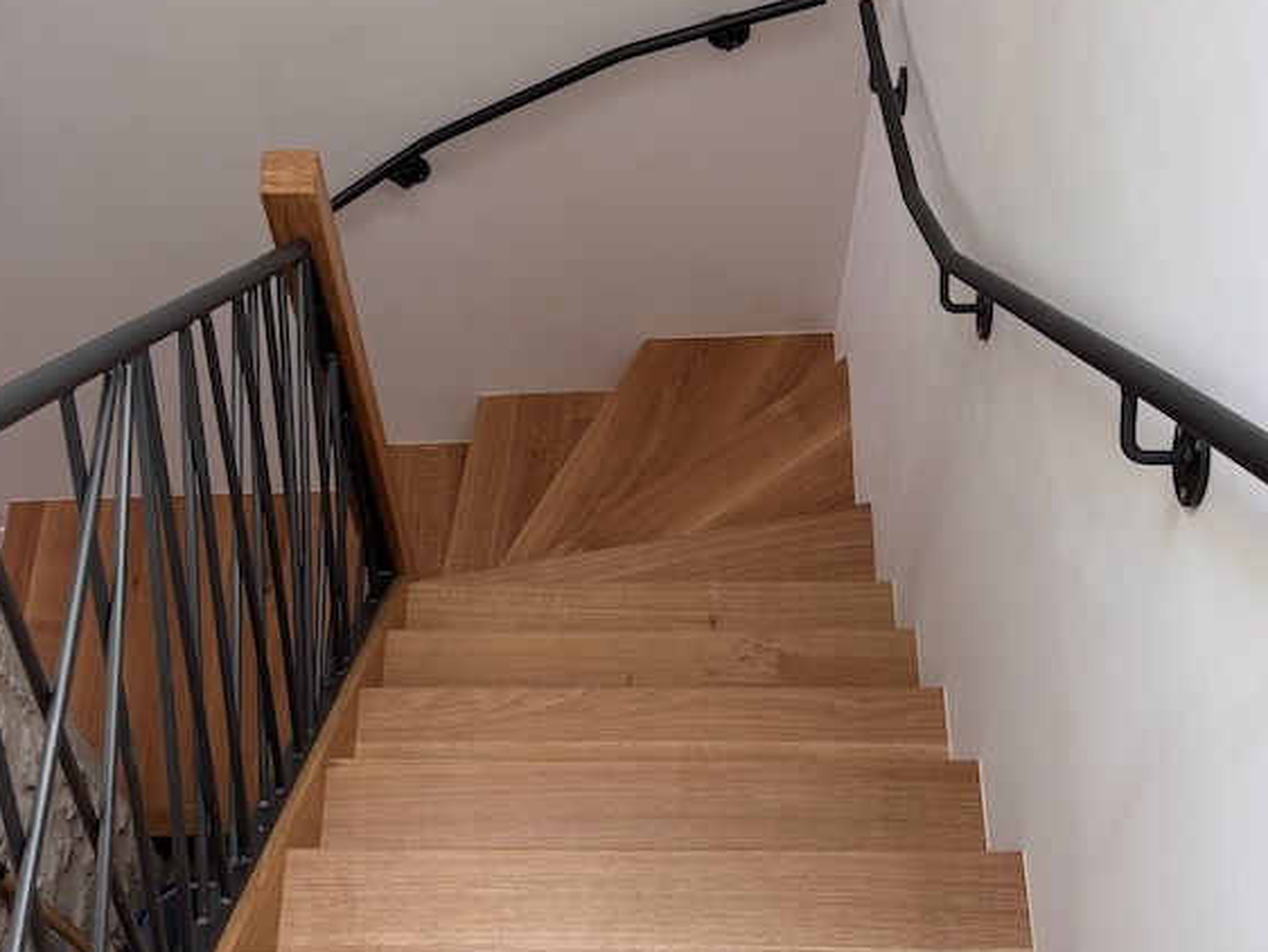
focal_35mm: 37
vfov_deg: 38.4
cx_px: 600
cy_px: 341
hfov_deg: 50.1
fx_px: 1356
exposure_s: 1/121
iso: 80
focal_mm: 5.96
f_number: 1.6
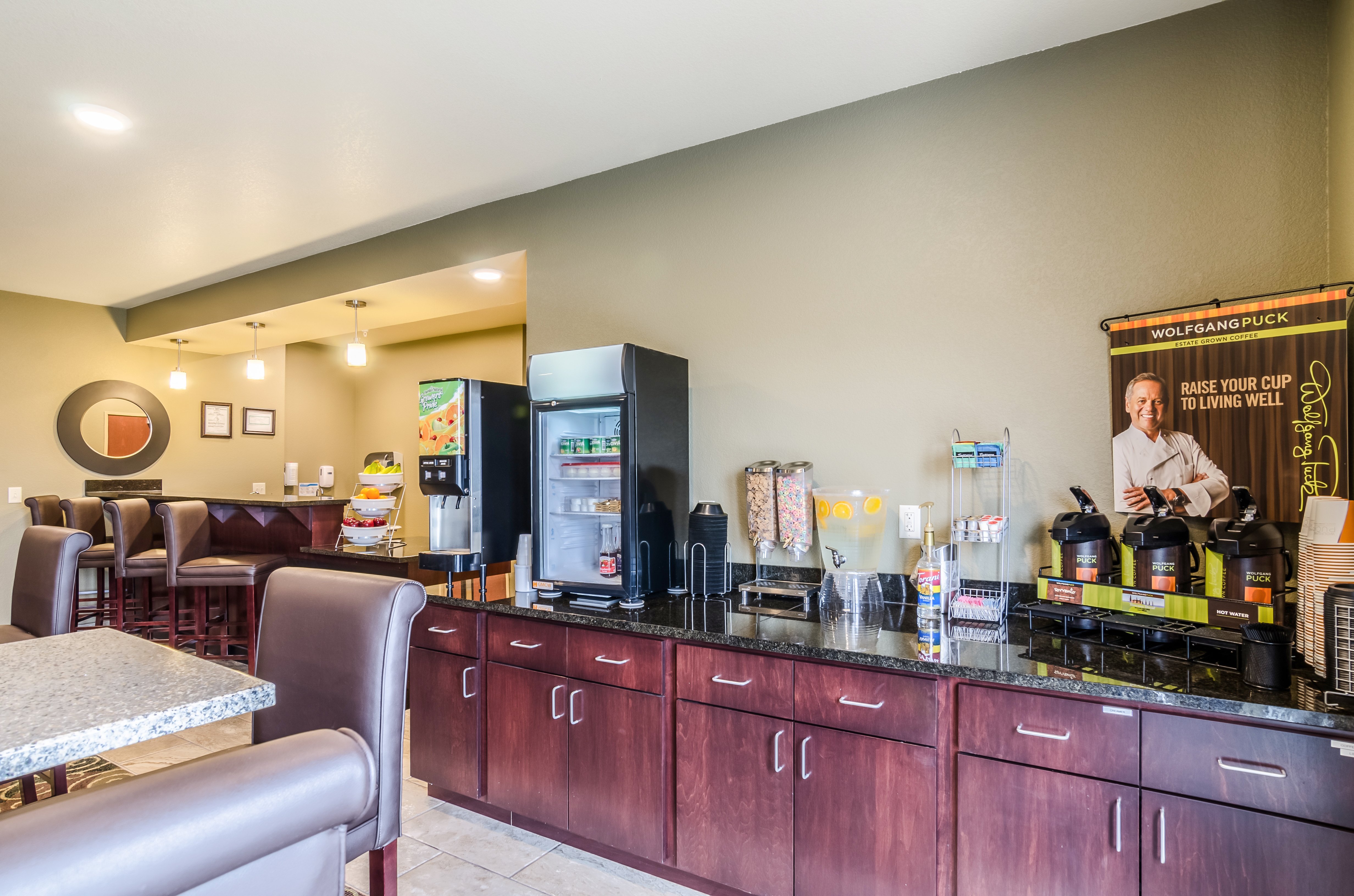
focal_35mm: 20
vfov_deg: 63.0
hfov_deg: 85.5
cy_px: 448
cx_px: 677
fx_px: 732
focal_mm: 13
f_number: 8
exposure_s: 1/10
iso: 320
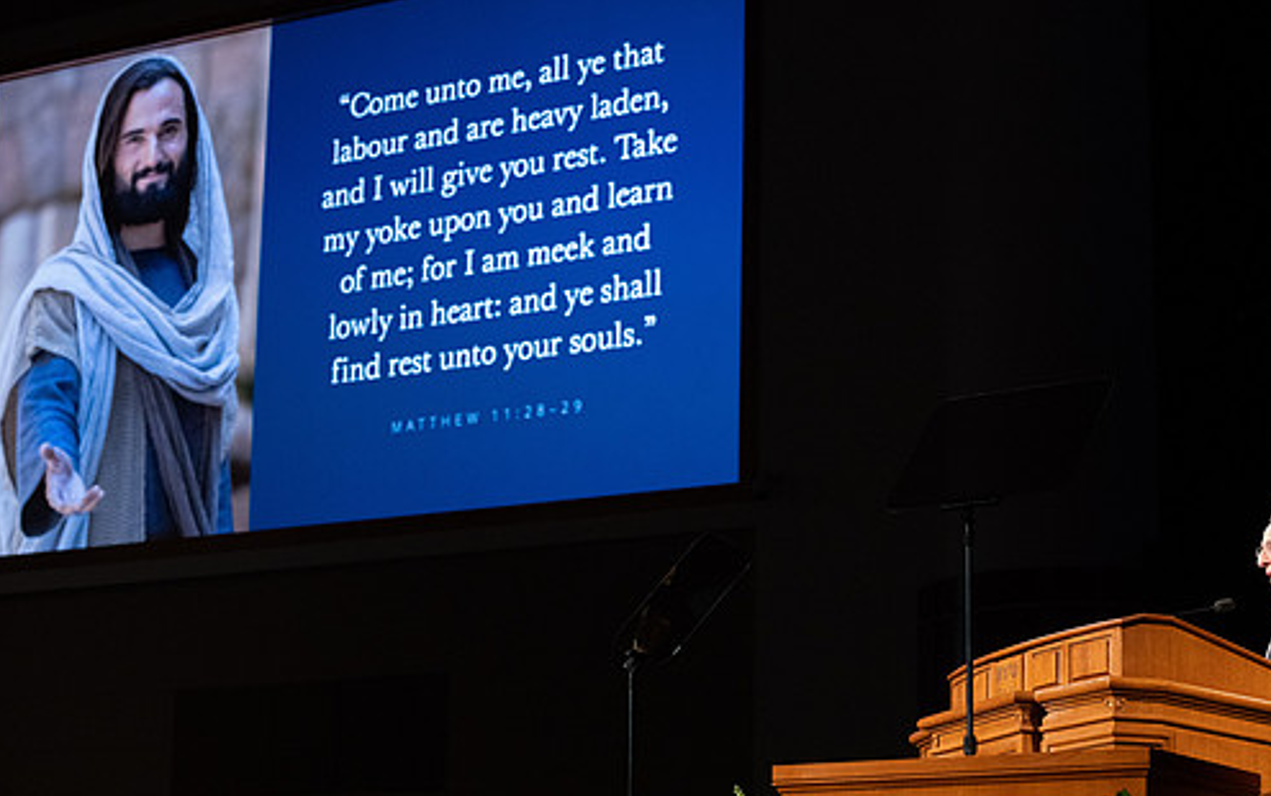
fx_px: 2911
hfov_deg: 24.6
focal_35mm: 84
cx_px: 672
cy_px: 369
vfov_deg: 15.6
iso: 2000
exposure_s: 1/200
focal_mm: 70
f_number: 4
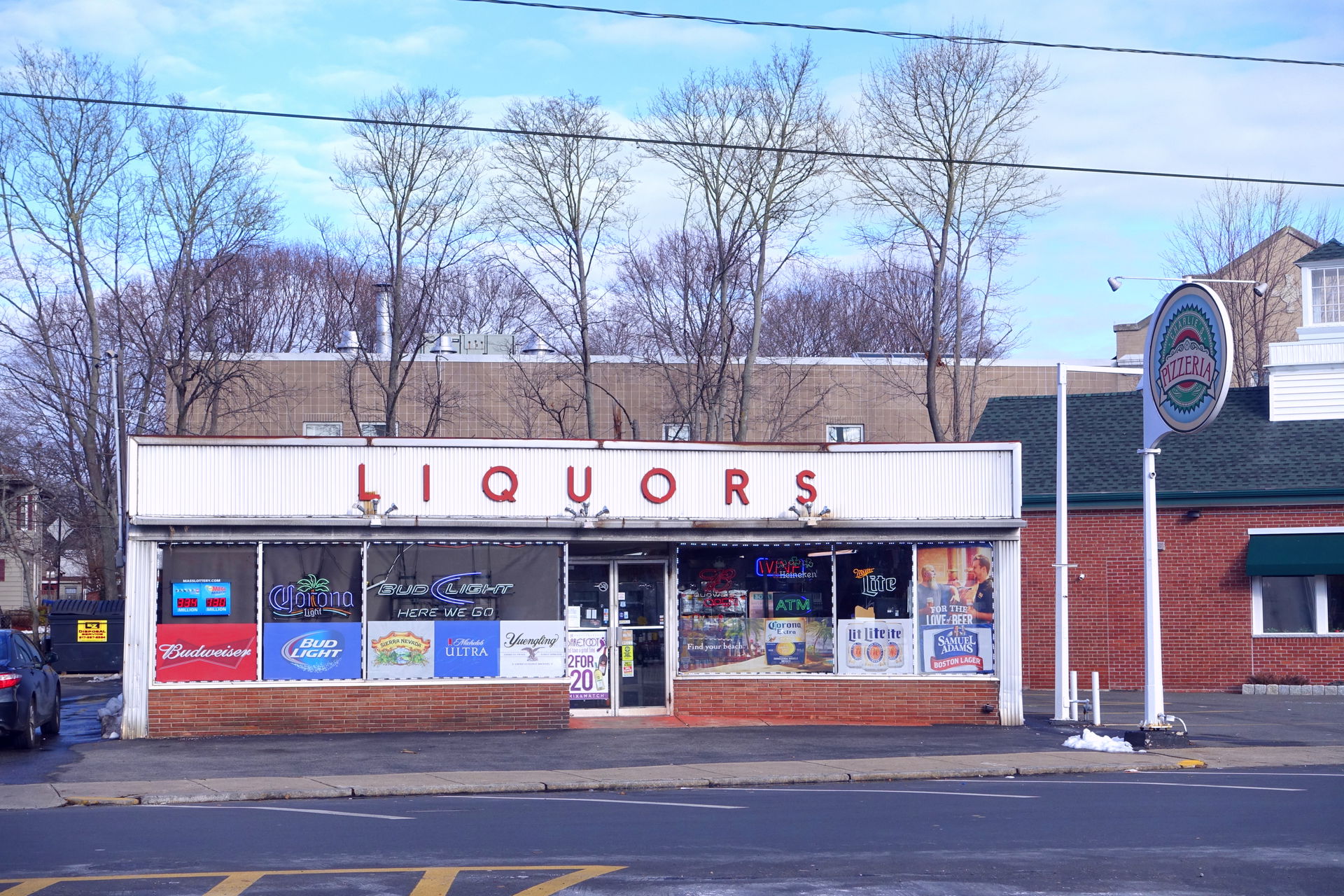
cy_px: 448
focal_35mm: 65
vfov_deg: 20.9
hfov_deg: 31.0
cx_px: 672
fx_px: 2426
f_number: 5.6
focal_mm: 23.9
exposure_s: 1/500
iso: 125
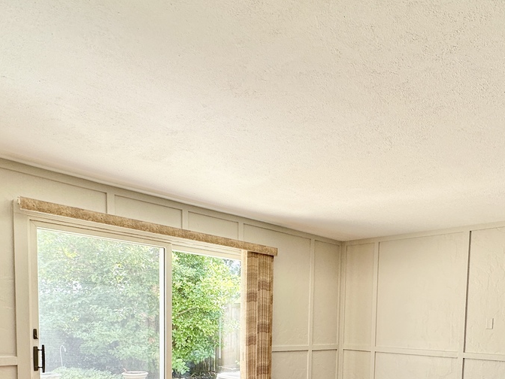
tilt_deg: -4.8
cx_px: 311
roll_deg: -1.9
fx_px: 438
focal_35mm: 30
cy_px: 353
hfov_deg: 59.3
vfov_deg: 42.2
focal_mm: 2.22
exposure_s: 1/138
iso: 40
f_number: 2.2
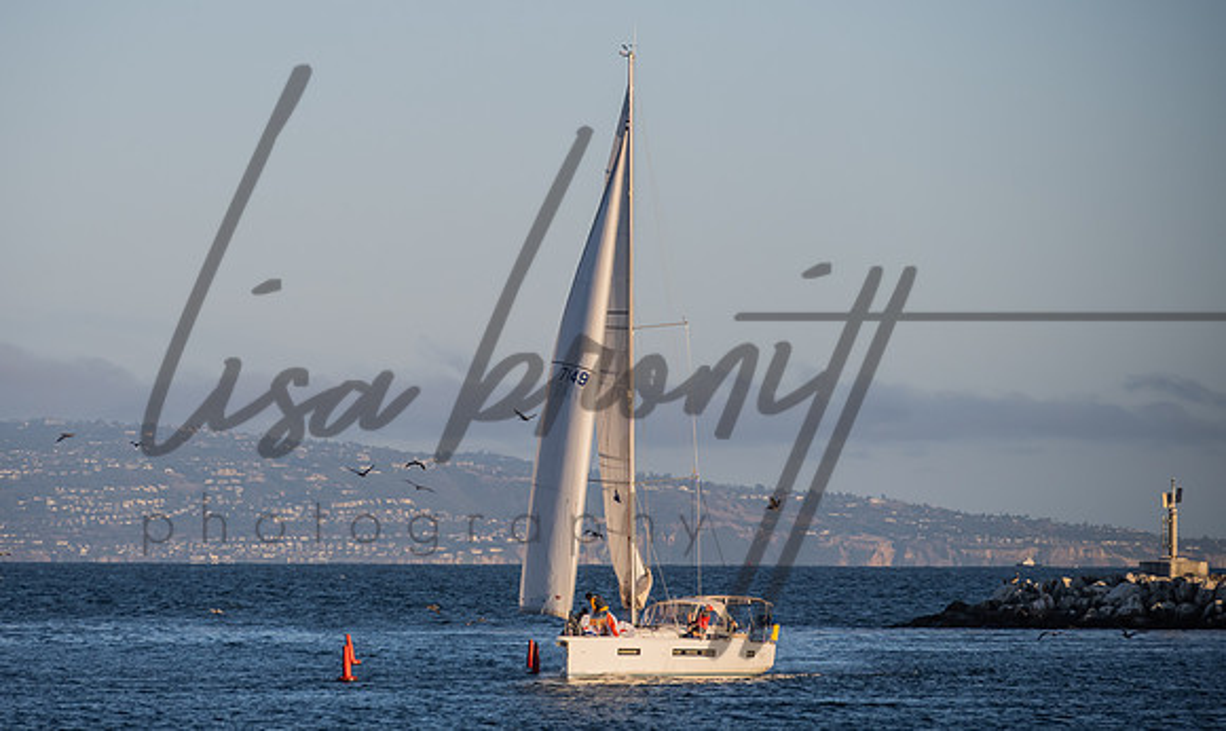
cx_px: 495
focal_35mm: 246
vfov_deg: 5.2
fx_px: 8122
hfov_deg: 8.6
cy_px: 319
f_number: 6.3
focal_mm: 200
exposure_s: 1/1250
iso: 320
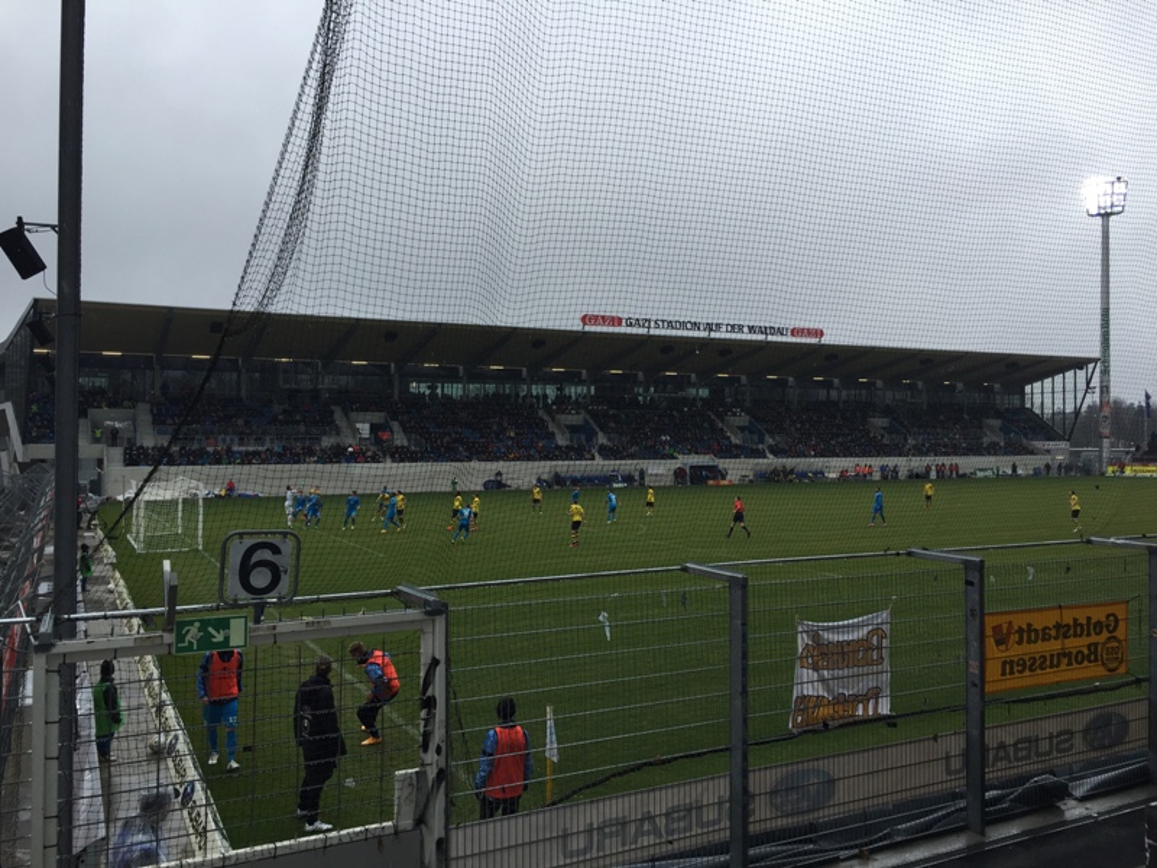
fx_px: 969
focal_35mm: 29
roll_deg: +1.3
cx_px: 578
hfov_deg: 61.7
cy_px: 434
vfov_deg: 48.2
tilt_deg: +1.5
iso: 32
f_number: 2.2
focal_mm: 4.15
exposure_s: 1/807
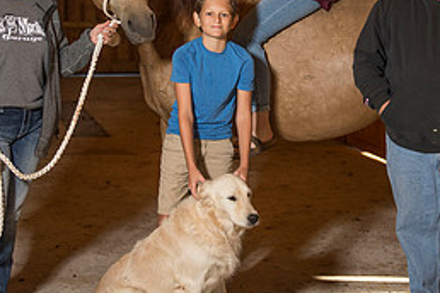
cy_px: 63
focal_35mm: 90
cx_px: 251
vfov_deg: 15.1
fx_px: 1100
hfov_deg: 22.6
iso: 125
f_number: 2.8
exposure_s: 1/200
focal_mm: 40
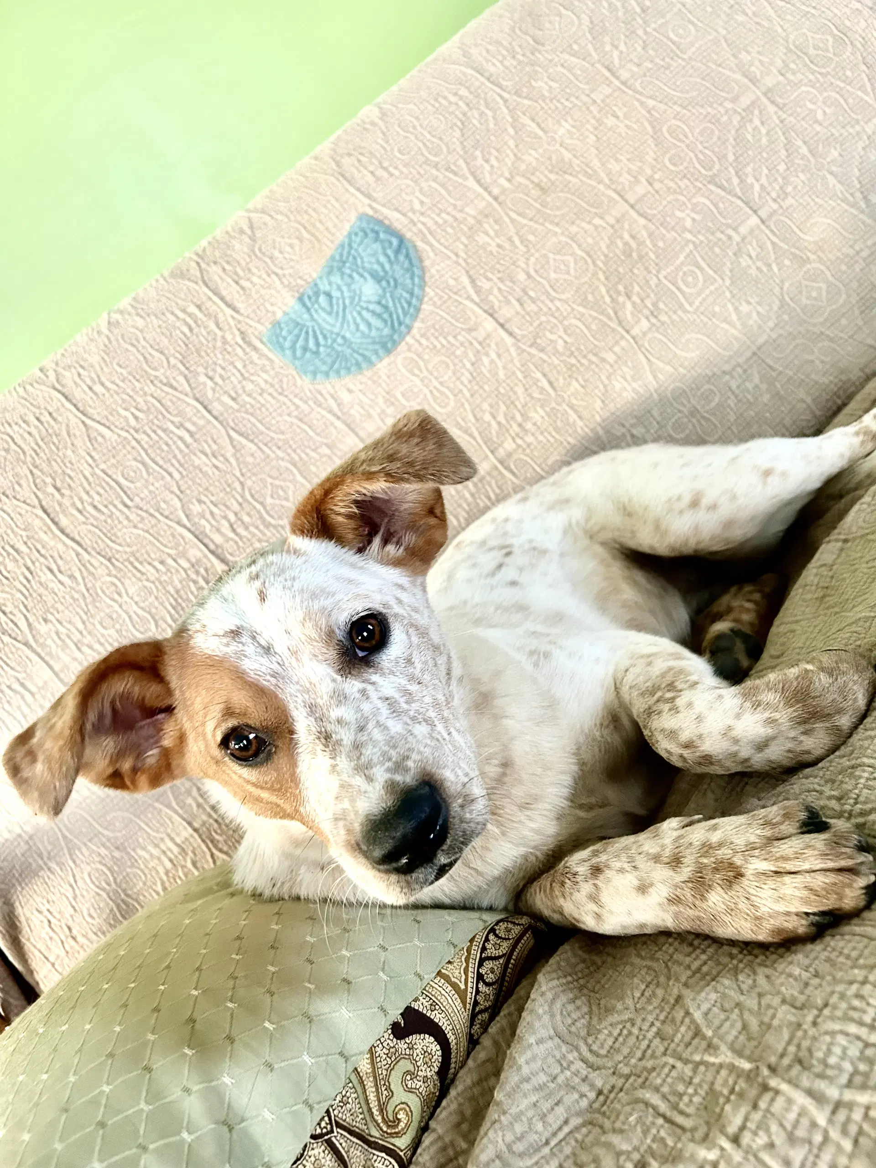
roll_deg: +39.5
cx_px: 438
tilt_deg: -18.9
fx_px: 877
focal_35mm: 26
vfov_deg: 67.3
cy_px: 584
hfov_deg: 53.1
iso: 500
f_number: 1.5
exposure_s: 1/60
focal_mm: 5.7
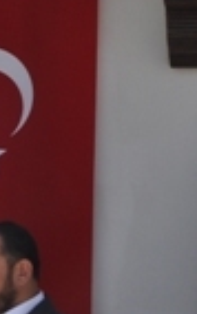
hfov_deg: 8.9
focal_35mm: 124
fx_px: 1063
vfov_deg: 16.0
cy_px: -94
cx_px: -370
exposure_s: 1/200
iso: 200
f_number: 9
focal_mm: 18
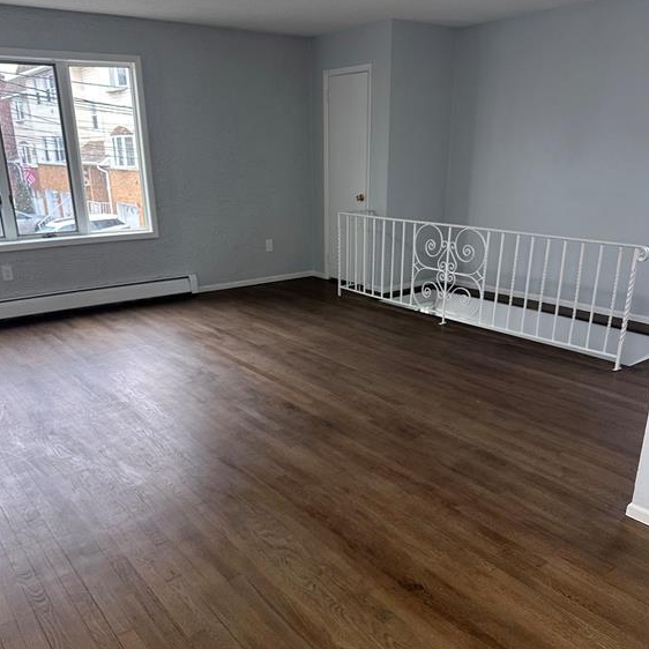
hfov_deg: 55.6
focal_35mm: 29
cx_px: 321
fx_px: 615
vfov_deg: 55.4
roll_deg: +0.8
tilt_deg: -20.1
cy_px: 373
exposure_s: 1/60
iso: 250
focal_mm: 6.86
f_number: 1.78
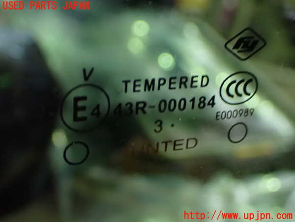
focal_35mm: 54
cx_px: 148
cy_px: 111
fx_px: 460
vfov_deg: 27.0
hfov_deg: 35.5
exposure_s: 1/13
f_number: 3.3
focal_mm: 9.65
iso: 1600
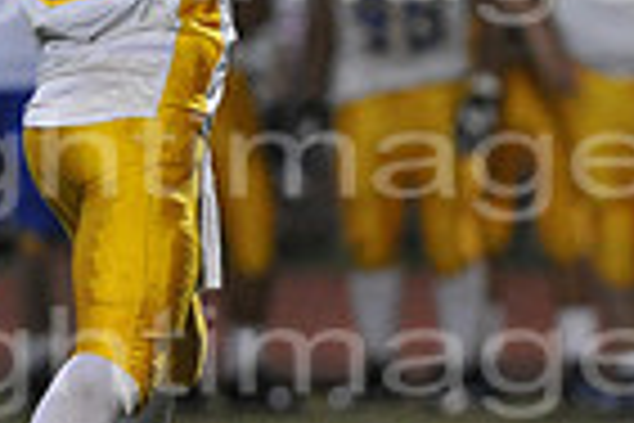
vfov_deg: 1.1
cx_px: 121
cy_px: 68
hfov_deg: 1.7
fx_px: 21748
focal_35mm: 1235
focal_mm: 300
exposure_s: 1/500
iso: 6400
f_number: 4
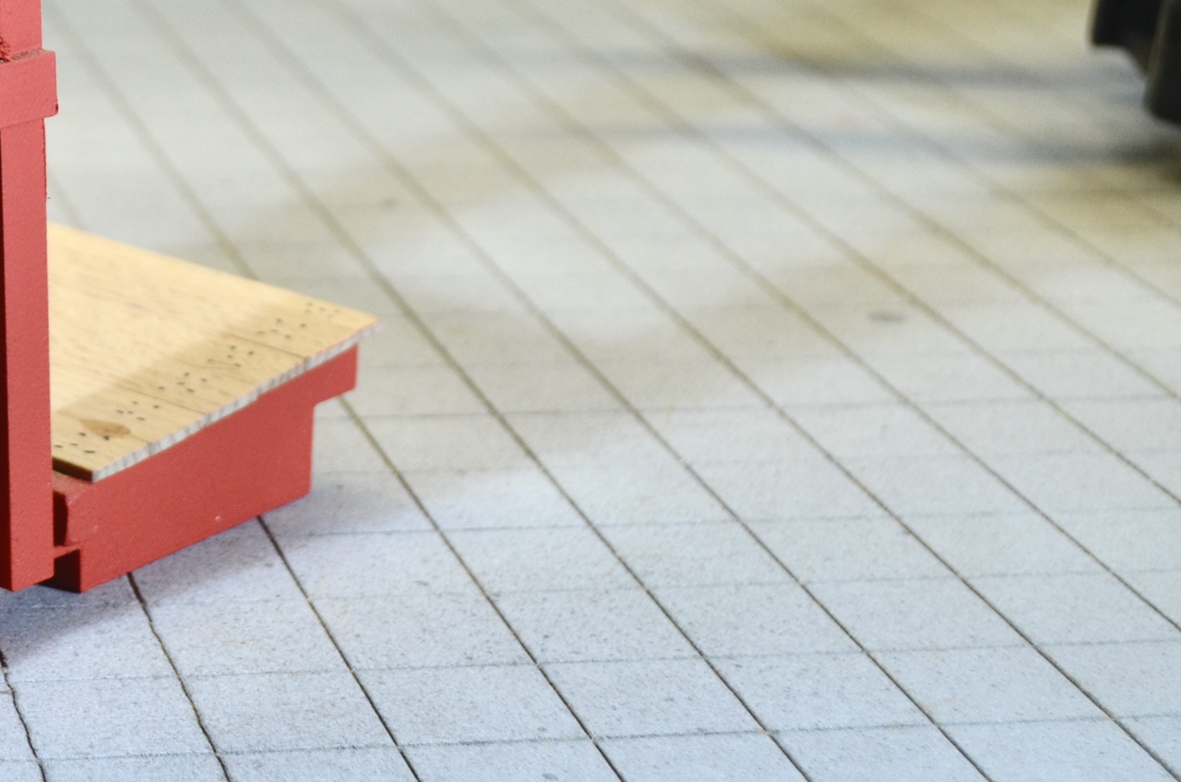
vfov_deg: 12.7
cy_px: 20
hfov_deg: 18.2
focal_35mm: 106
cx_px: -292
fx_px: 3470
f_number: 5.6
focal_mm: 28
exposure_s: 1/125
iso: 400
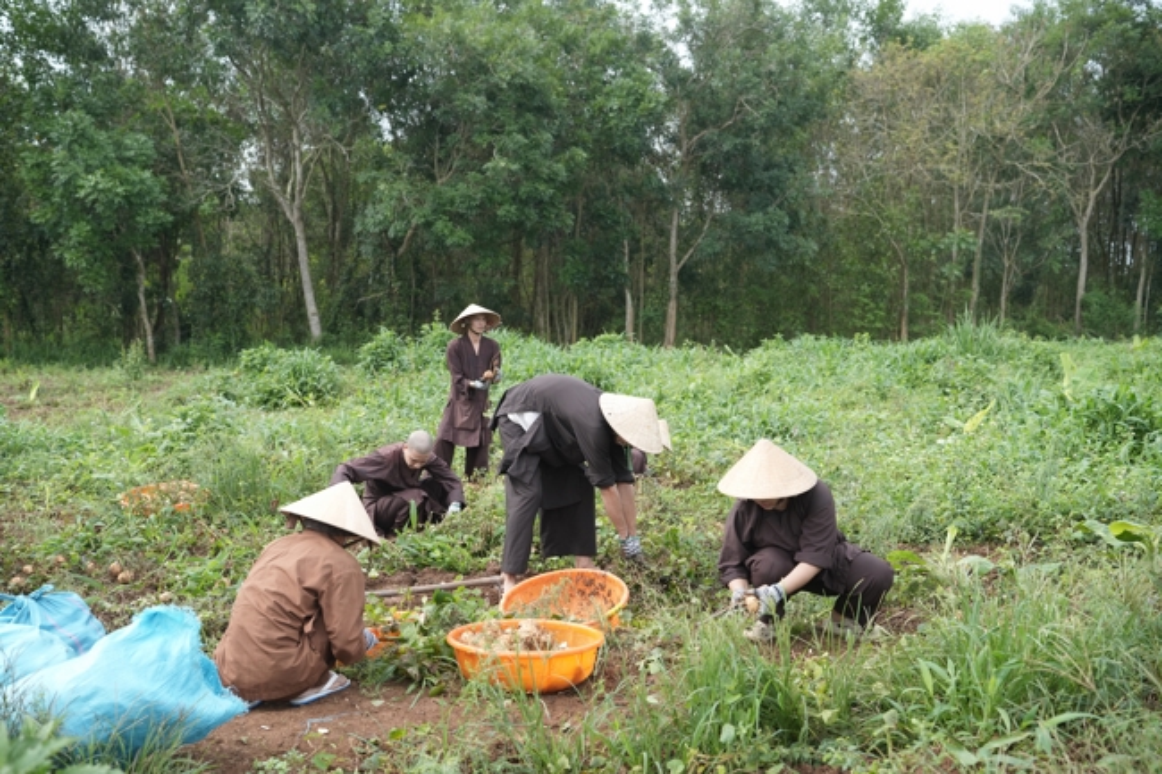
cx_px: 581
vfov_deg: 37.8
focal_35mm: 35
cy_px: 387
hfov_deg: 54.4
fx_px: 1129
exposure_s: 1/1000
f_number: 3.2
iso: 400
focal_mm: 35
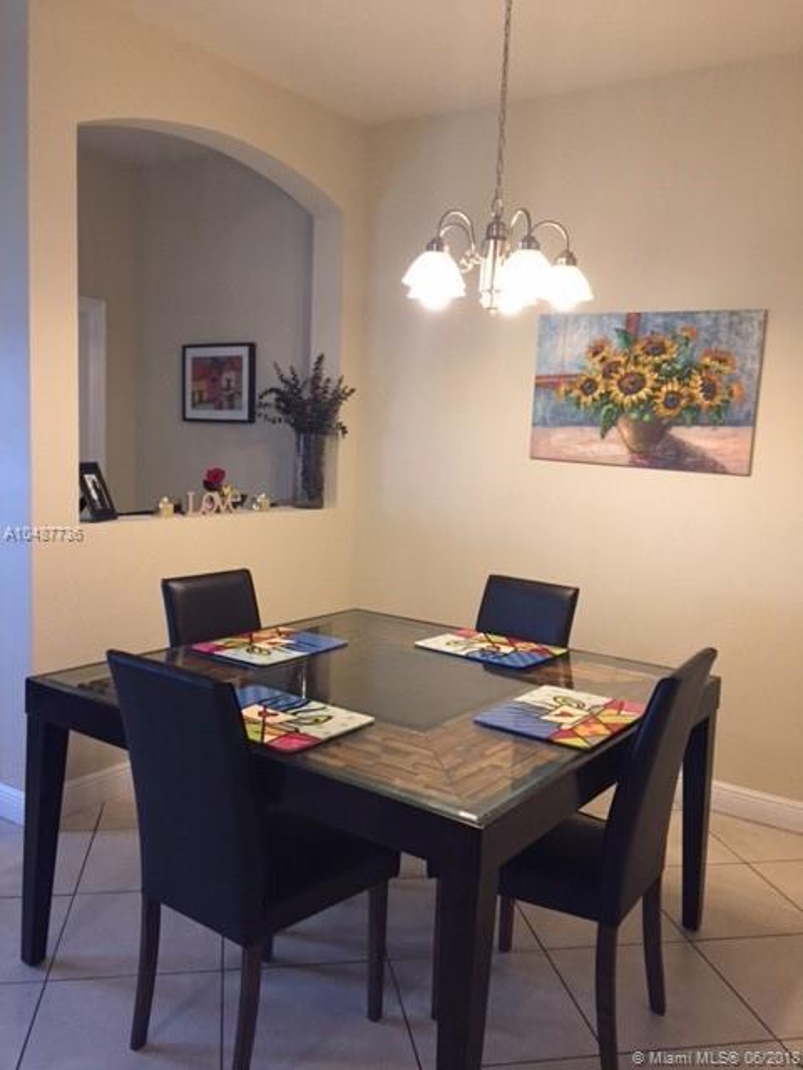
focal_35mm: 29
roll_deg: -3.5
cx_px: 402
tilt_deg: -4.8
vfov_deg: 61.7
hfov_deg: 48.2
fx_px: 897
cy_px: 535
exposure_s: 1/30
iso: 200
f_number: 2.2
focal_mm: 4.15
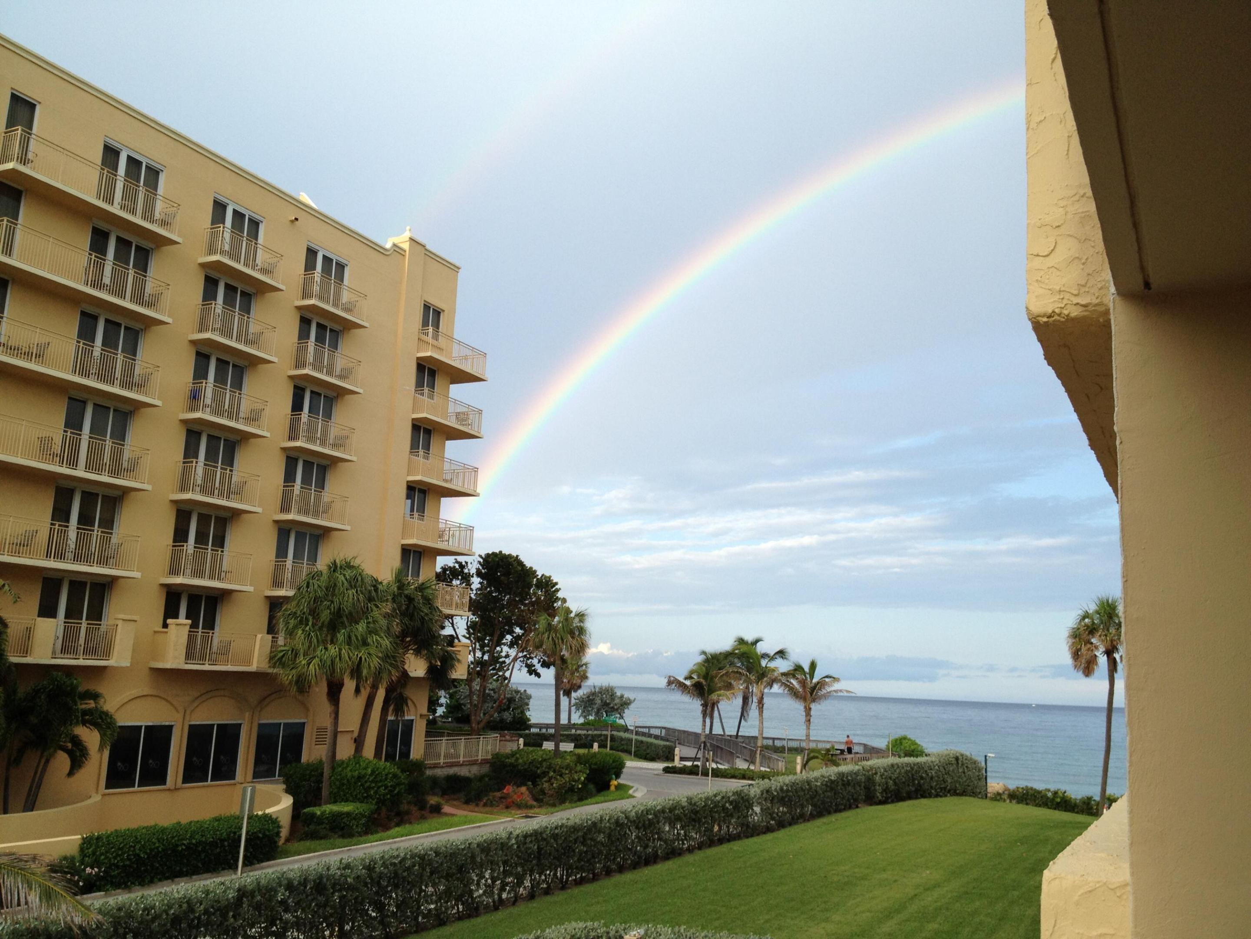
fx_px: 1265
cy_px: 470
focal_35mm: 35
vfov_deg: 40.7
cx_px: 626
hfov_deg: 52.6
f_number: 2.4
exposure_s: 1/699
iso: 64
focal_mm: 4.28
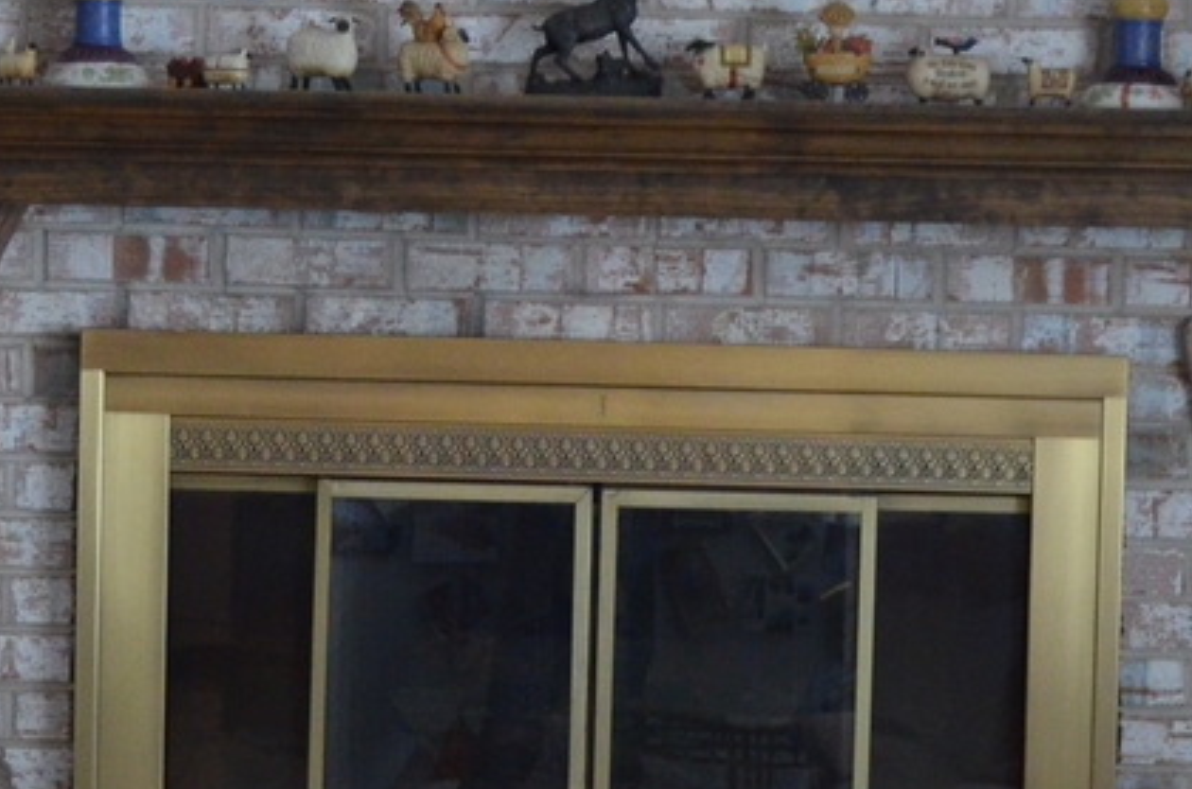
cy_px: 766
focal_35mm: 163
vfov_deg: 8.3
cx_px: 342
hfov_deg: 12.6
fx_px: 5385
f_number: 4
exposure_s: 1/30
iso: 1400
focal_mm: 28
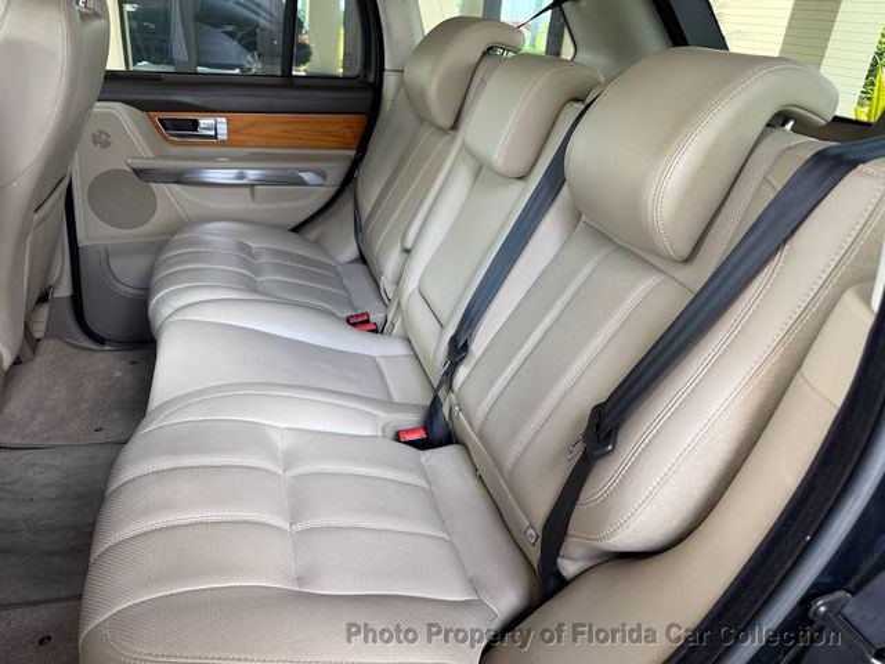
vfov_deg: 56.8
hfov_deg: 71.6
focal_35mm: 24
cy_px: 332
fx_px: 614
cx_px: 442
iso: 125
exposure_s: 1/121
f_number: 1.78
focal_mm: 6.76
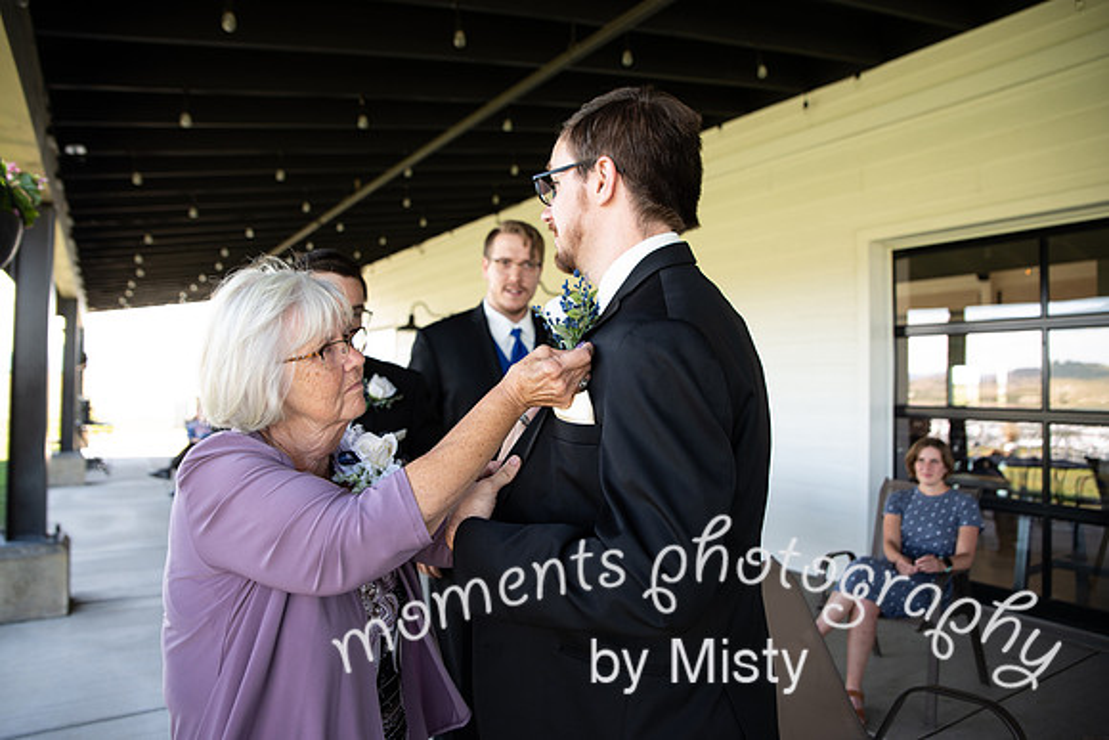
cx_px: 554
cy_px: 370
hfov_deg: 73.7
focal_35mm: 24
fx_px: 739
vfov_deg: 53.2
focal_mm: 24
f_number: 3.2
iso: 320
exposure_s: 1/160
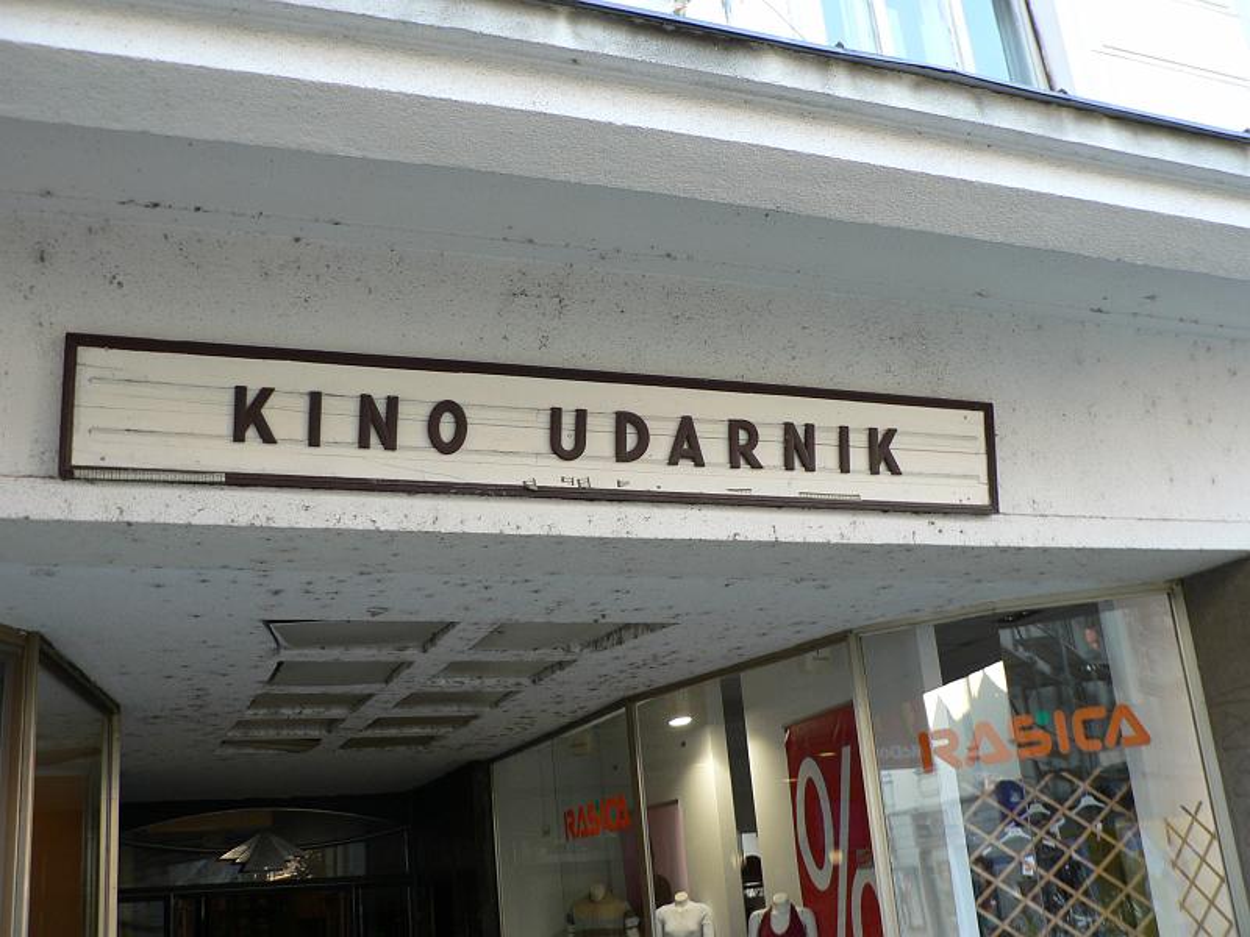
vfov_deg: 39.7
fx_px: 1300
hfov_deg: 51.4
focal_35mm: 36
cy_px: 468
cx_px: 625
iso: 80
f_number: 2.8
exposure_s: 1/40
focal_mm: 6
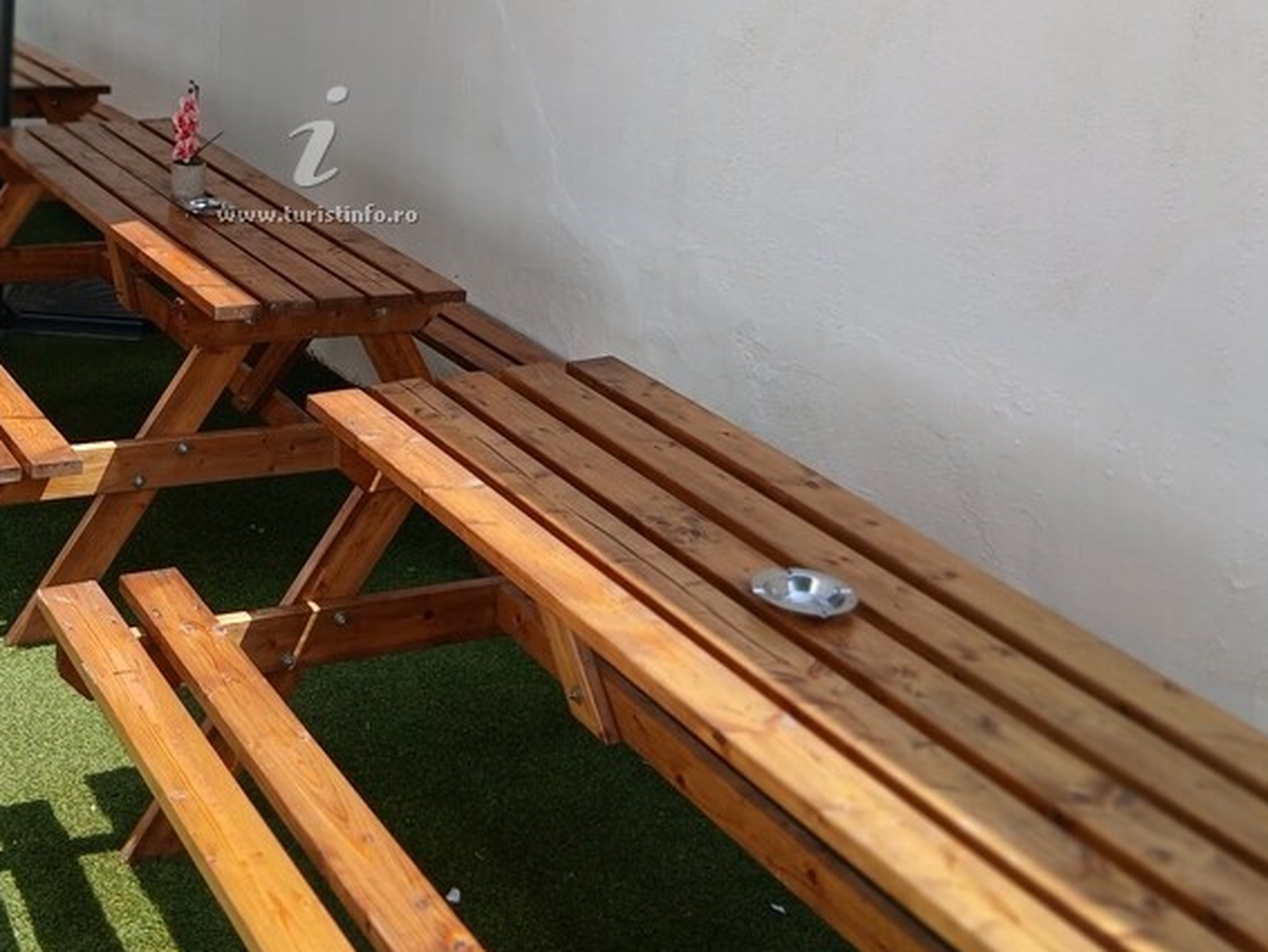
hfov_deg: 39.4
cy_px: 166
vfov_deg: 30.0
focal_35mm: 47
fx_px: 1722
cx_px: 332
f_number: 1.8
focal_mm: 3.98
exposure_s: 1/260
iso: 20
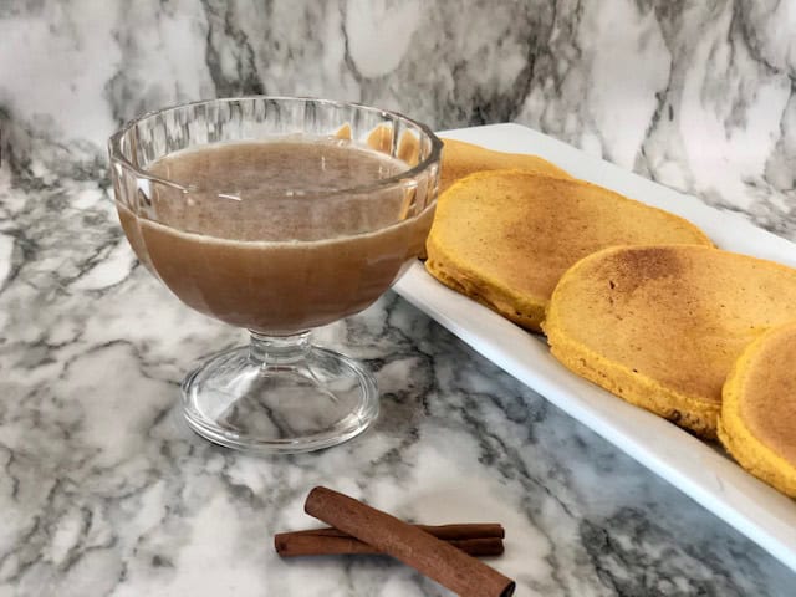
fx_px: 1196
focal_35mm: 52
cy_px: 298
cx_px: 398
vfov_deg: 28.0
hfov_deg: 36.8
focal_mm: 6
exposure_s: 1/40
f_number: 2.4
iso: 100
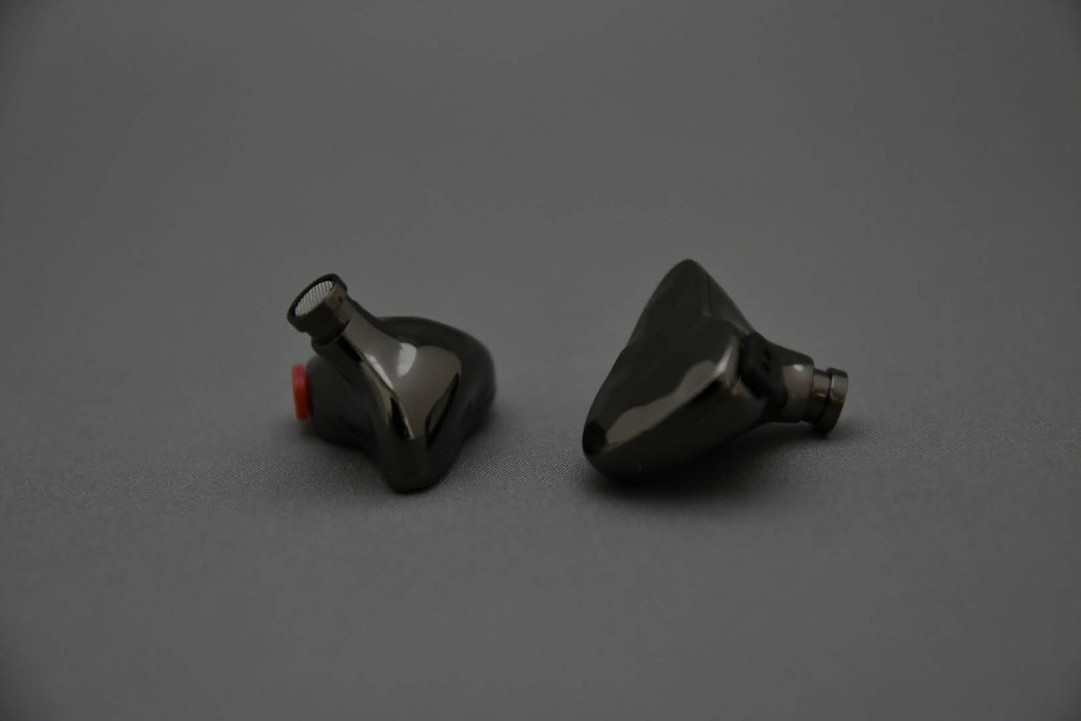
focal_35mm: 120
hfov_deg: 17.1
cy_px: 360
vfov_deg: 11.4
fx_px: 3603
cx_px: 540
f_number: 5
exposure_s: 1/30
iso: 2000
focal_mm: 80
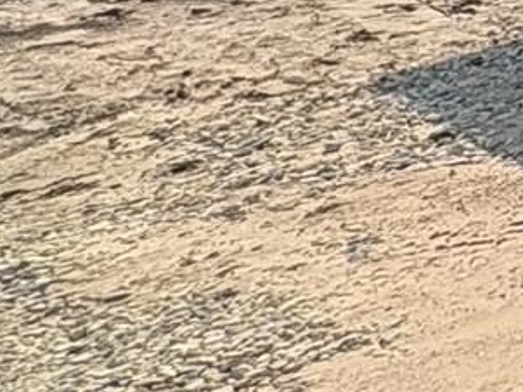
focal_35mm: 95
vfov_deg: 12.9
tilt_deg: +6.9
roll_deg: +0.4
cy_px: -468
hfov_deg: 10.6
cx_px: 1680
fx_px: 1434
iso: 64
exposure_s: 1/1672
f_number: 2.2
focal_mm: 2.22
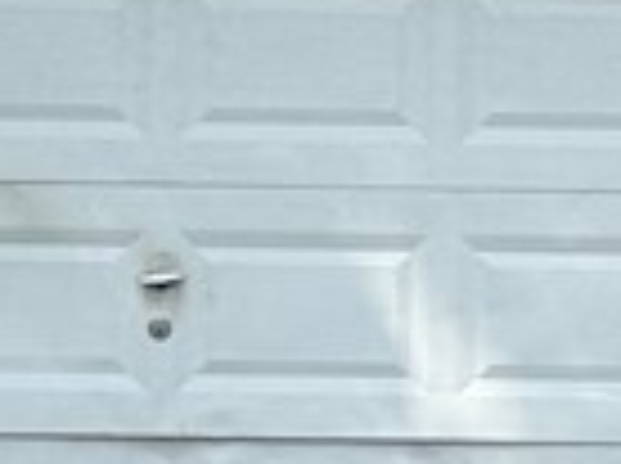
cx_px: 788
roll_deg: -0.8
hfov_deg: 5.5
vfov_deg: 4.2
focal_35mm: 357
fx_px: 6393
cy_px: 365
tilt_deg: -3.0
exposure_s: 1/3096
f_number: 1.78
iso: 80
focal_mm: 6.76
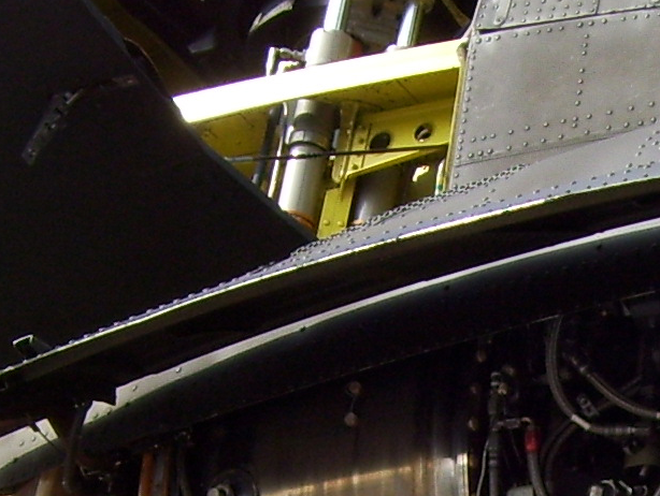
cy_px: 625
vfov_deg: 8.8
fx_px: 3188
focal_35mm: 167
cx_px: 609
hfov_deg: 11.7
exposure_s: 1/250
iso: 80
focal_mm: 6
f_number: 4.8
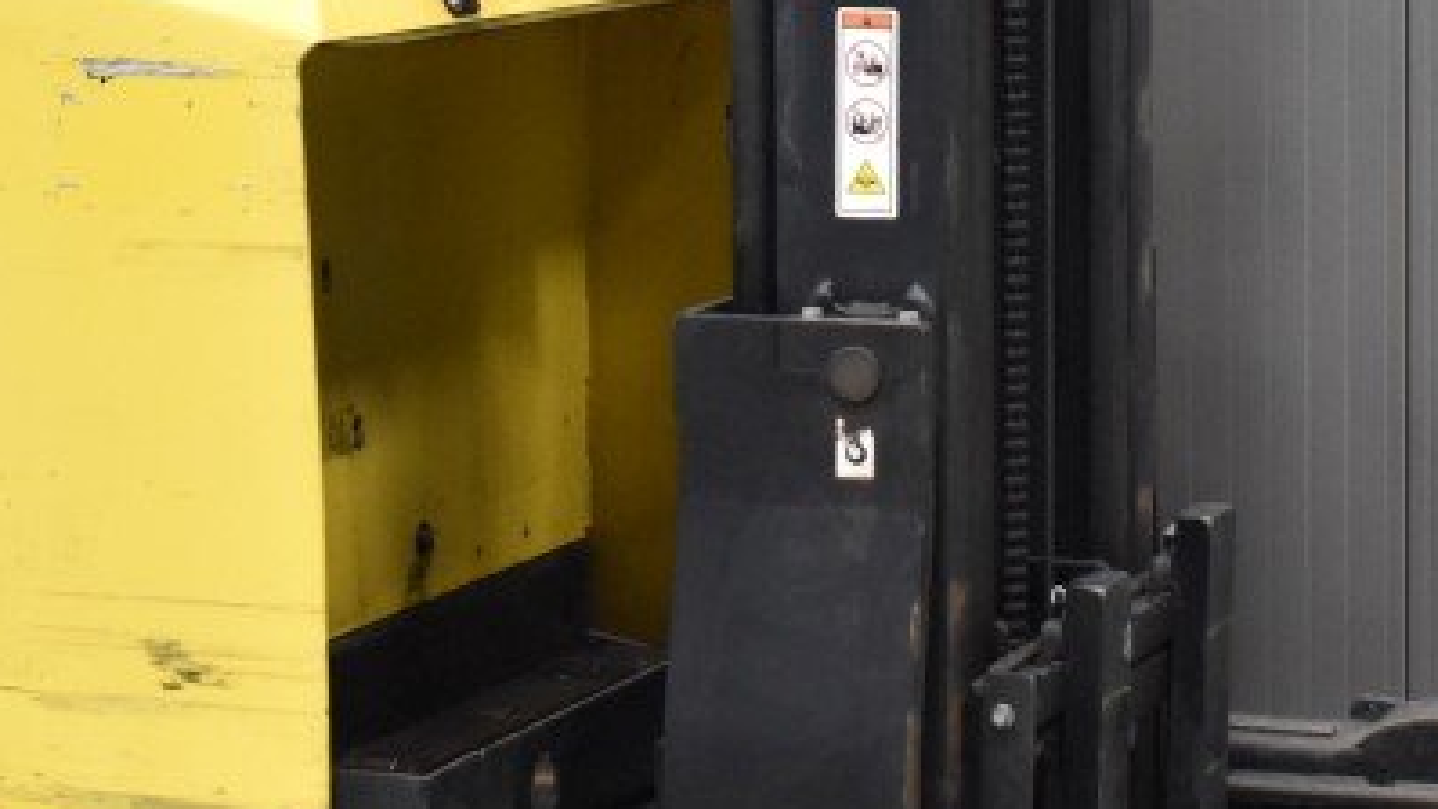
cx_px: 705
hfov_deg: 18.1
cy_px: -69
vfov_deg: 10.1
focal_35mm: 119
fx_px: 4522
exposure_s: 1/80
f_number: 4
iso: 1600
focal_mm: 25
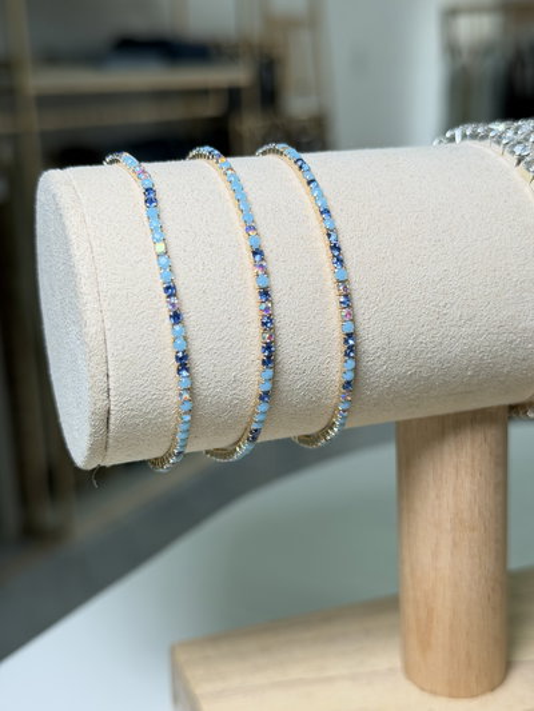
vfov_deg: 39.6
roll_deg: +2.2
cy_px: 356
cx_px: 267
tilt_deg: -14.7
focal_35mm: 48
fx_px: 987
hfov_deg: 30.3
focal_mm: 6.76
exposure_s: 1/142
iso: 64
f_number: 1.78
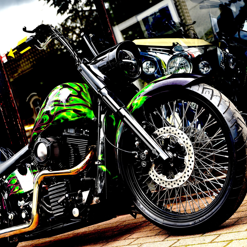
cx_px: 79
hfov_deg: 26.7
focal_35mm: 64
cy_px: 123
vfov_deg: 26.9
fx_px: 517
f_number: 4.5
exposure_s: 1/80
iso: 100
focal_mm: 50
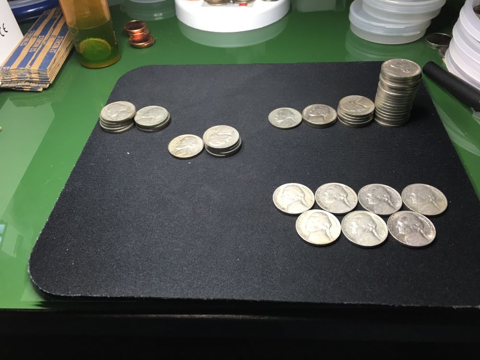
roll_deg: +3.5
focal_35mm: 29
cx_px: 240
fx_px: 402
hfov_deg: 61.7
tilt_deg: -44.6
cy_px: 180
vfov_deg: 48.2
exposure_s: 1/30
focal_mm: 4.15
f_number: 2.2
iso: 80
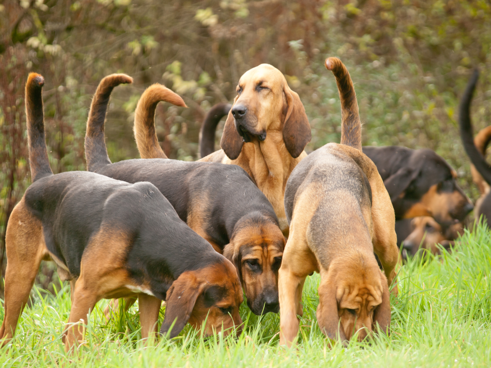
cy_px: 184
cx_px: 246
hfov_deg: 5.8
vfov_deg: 4.4
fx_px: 4808
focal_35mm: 339
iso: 200
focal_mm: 169
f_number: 4
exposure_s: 1/200
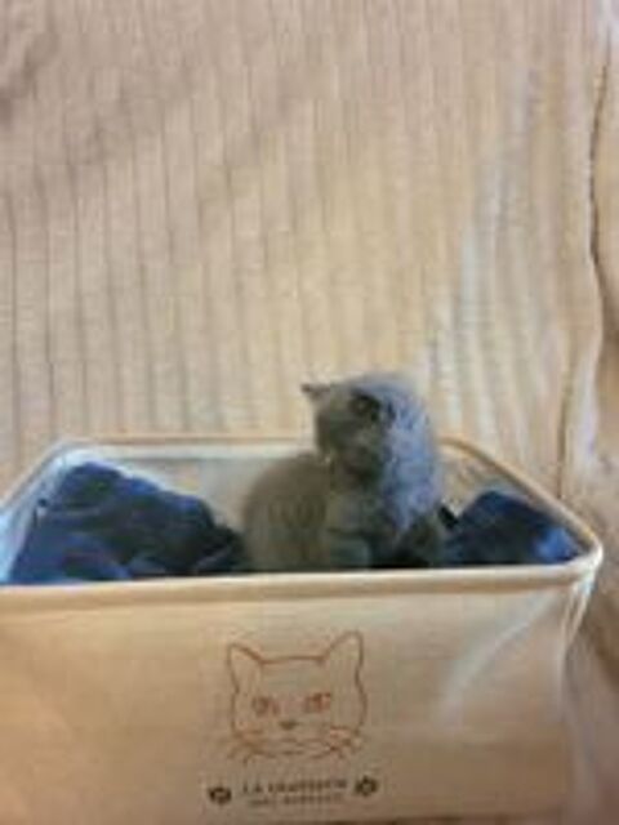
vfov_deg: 67.3
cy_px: 412
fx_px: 620
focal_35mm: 26
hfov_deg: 53.1
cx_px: 310
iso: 500
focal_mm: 5.4
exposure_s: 1/25
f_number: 1.8
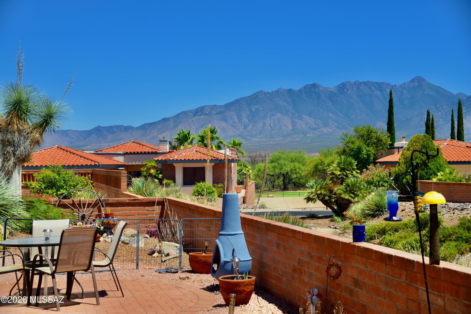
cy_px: 157
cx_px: 236
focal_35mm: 62
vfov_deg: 21.9
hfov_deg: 32.4
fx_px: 811
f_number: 10
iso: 125
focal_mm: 62
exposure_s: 1/250
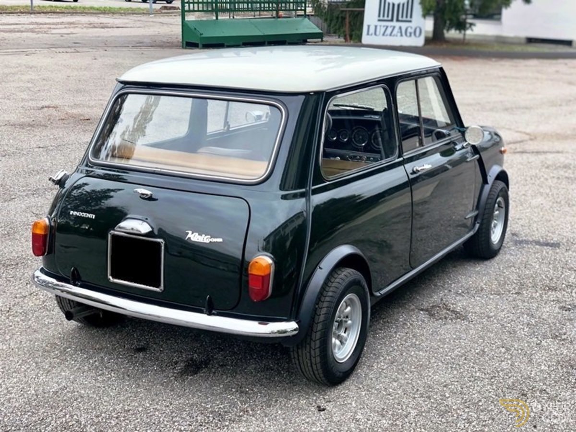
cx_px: 288
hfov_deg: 36.8
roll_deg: -1.3
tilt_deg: -15.2
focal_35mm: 52
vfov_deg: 28.0
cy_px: 216
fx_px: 865
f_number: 2.4
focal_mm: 6
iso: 16
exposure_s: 1/40
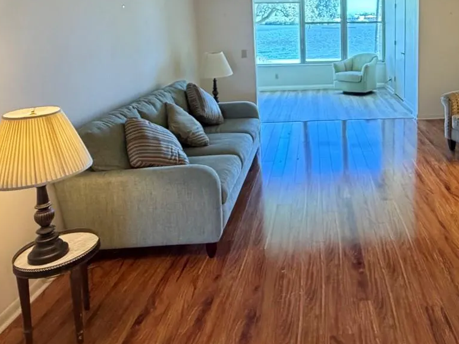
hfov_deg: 58.0
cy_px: 68
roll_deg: +0.9
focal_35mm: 29
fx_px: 385
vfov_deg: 45.7
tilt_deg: -7.4
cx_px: 353
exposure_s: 1/60
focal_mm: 2.22
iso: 500
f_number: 2.2
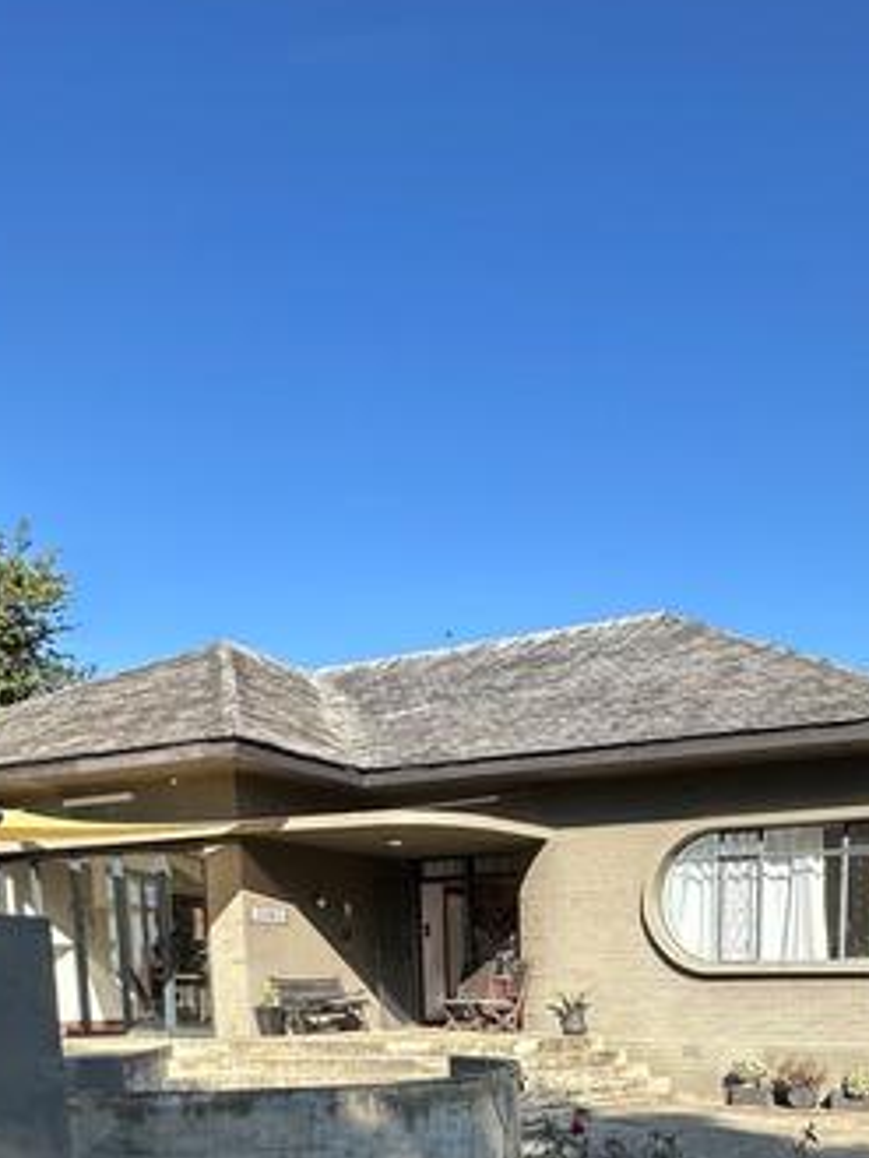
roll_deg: -0.7
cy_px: 1190
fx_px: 1137
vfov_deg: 44.7
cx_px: 612
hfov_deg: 41.0
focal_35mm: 34
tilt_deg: -10.2
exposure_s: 1/824
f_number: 2.2
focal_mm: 2.22
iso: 40
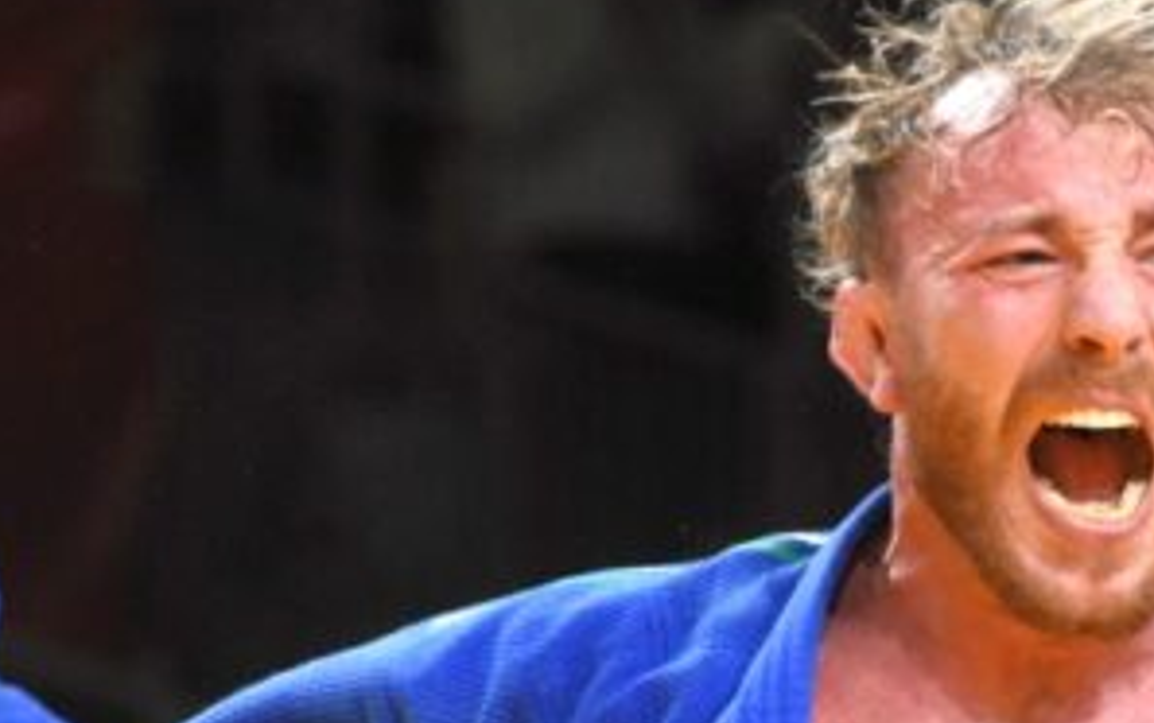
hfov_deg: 2.5
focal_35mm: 829
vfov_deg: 1.6
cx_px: 855
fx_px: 26087
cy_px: 630
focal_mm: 210
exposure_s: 1/400
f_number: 7.1
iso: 3200
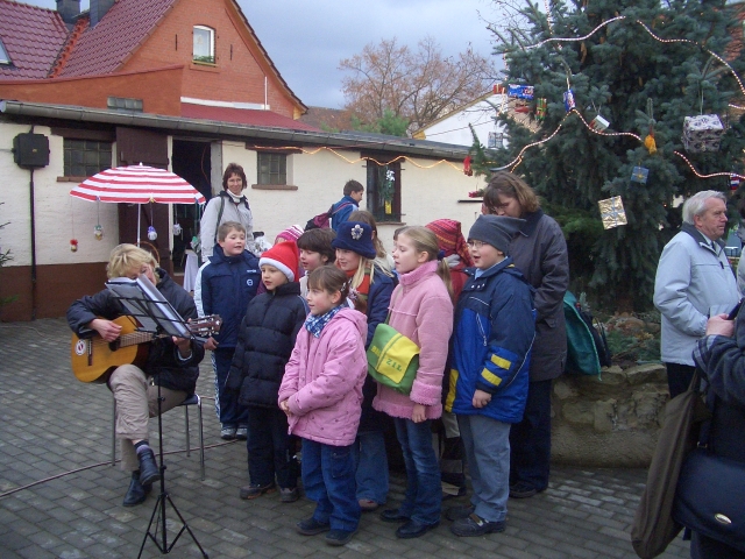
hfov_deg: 52.6
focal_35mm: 35
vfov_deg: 40.7
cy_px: 280
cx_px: 372
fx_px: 753
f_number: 2.6
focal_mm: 5.8
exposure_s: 1/320
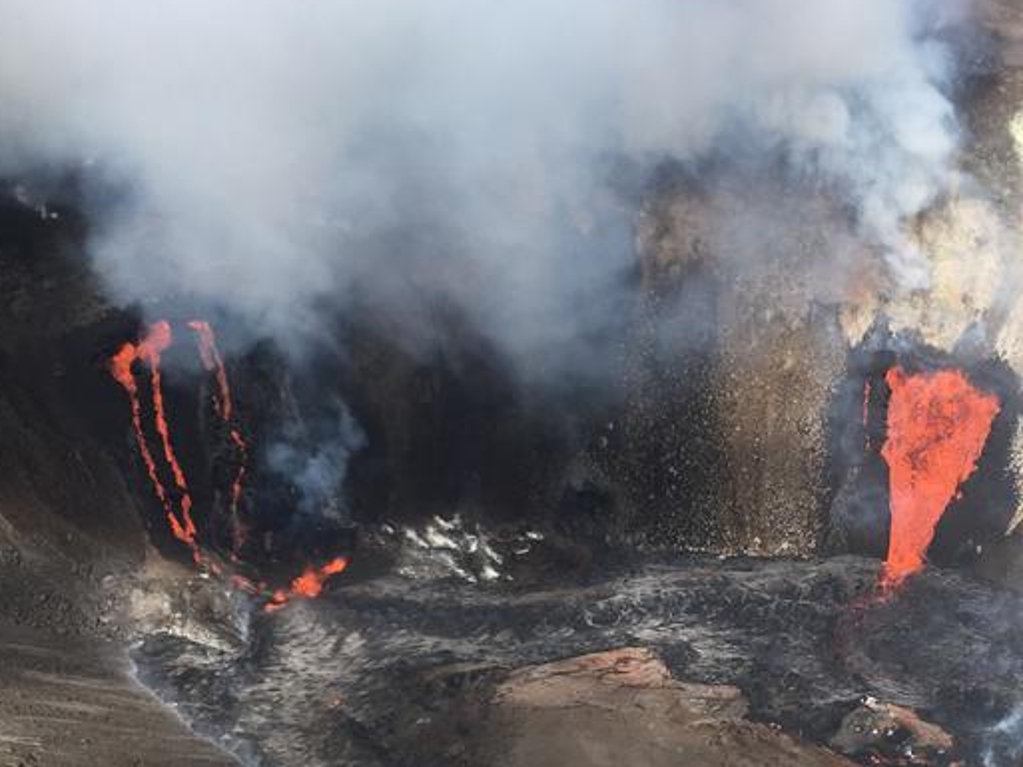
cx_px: 696
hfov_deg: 36.4
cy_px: 500
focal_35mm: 52
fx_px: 1537
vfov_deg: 27.9
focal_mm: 4.15
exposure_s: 1/1399
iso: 25
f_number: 2.2
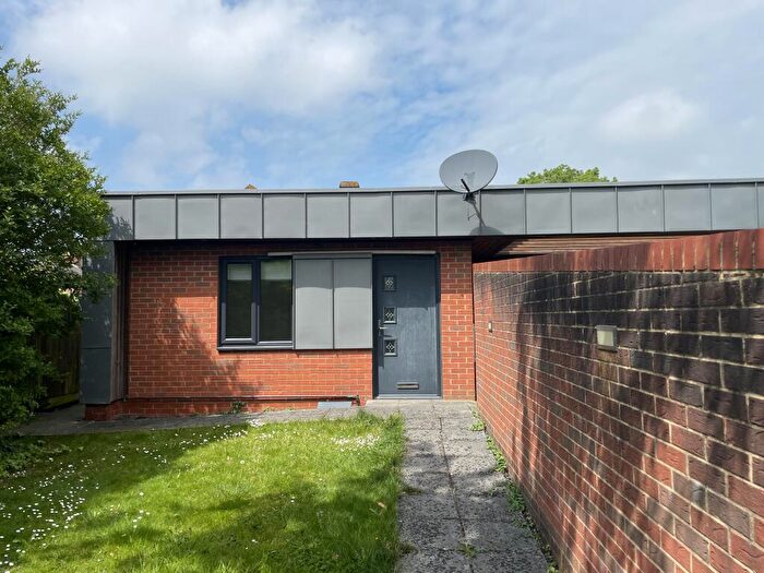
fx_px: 574
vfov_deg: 53.1
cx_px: 382
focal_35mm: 26
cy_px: 286
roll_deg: +0.5
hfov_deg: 67.3
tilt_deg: +1.9
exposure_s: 1/4132
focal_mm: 4.2
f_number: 1.6
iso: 32
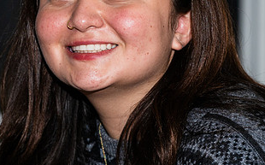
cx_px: 150
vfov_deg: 3.4
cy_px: 15
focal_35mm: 382
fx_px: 2756
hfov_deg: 5.5
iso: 400
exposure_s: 1/125
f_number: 6.3
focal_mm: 200
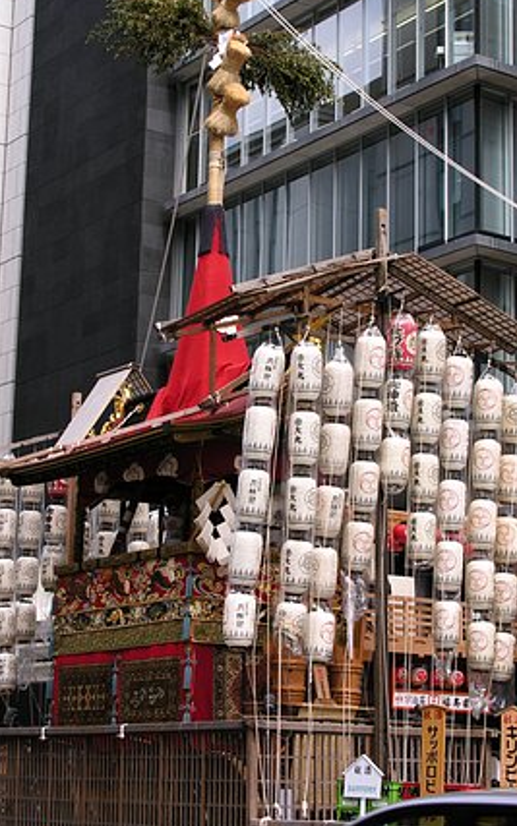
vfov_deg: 27.5
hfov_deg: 17.4
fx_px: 1690
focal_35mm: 75
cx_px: 271
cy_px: 404
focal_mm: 15
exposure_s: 1/110
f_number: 5.6
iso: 50
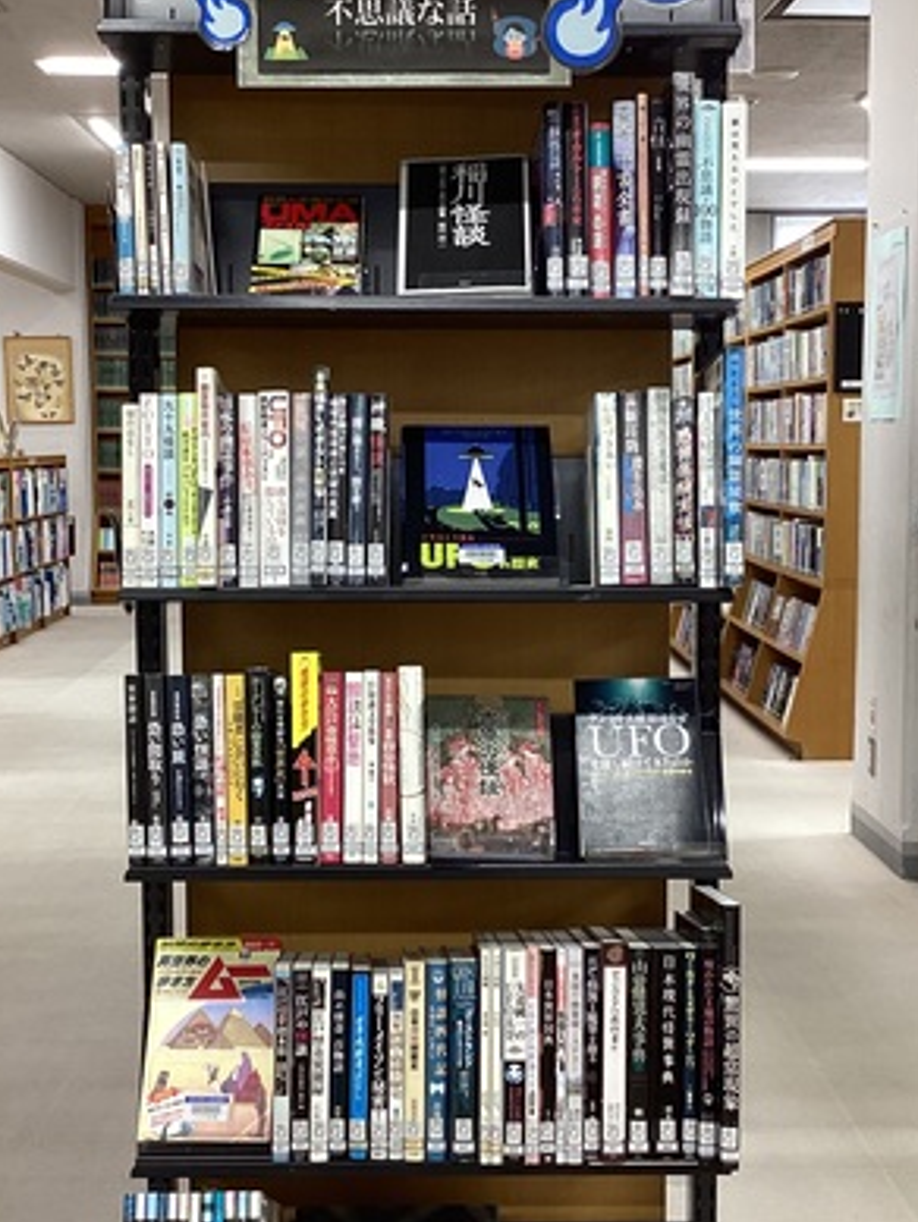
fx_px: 1802
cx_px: 481
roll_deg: -0.9
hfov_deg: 28.6
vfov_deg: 37.5
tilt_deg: -7.0
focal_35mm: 51
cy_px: 644
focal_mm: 3.3
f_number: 2.4
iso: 100
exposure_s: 1/50
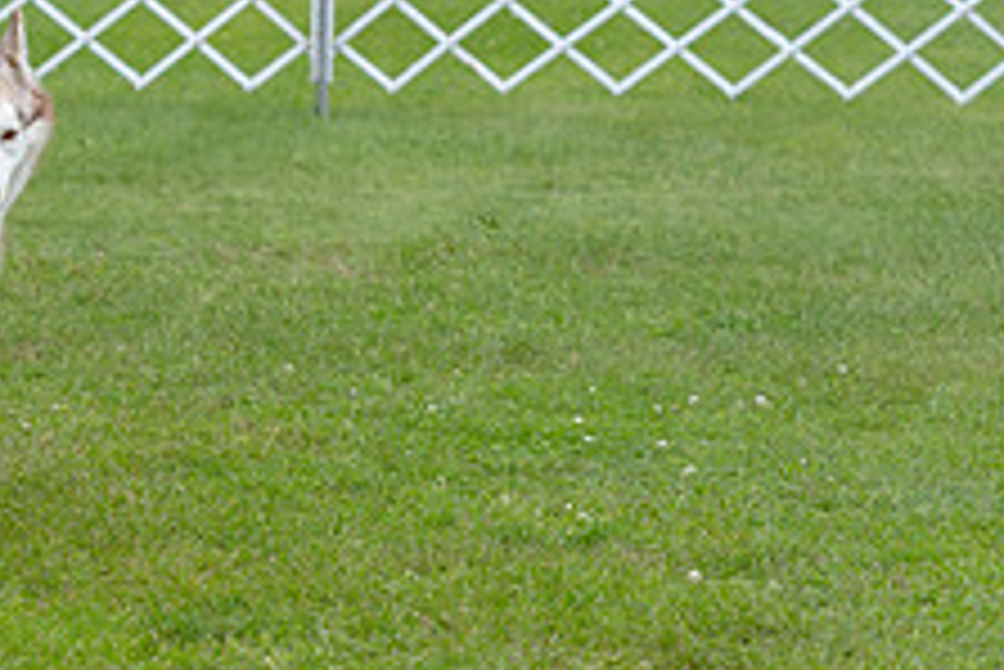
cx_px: -32
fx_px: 5804
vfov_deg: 6.6
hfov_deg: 9.8
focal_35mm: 208
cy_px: -79
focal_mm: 80
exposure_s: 1/1000
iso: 400
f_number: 4.5
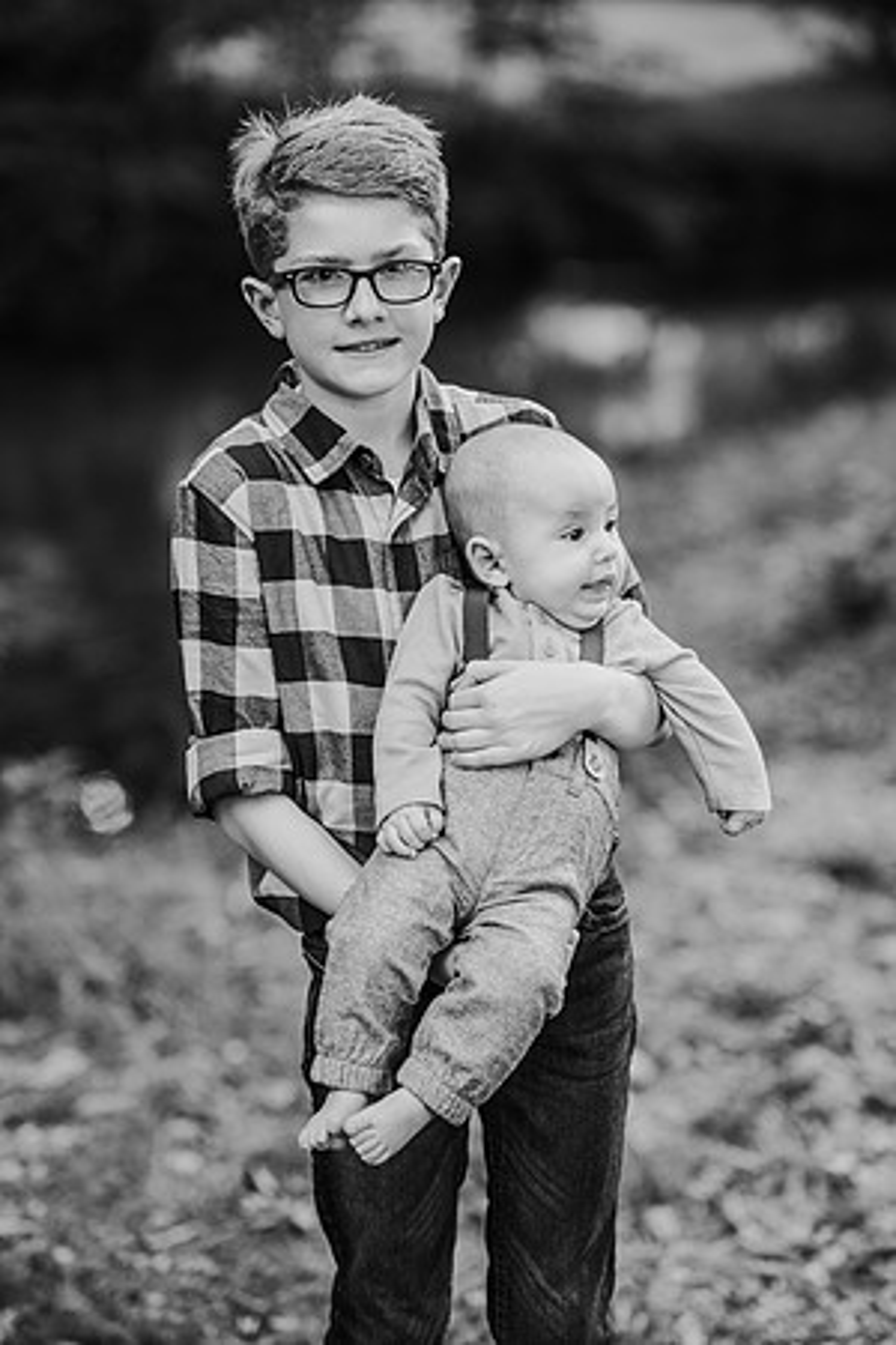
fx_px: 3173
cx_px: 448
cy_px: 672
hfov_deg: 16.1
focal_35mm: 85
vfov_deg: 23.9
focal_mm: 85
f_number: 2.2
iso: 125
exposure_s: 1/200
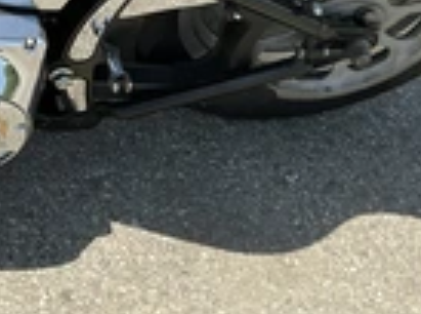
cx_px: -129
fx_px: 995
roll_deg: +0.0
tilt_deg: -25.6
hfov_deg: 21.5
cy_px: -95
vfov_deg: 16.9
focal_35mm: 82
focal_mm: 3
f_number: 1.8
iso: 25
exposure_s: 1/816
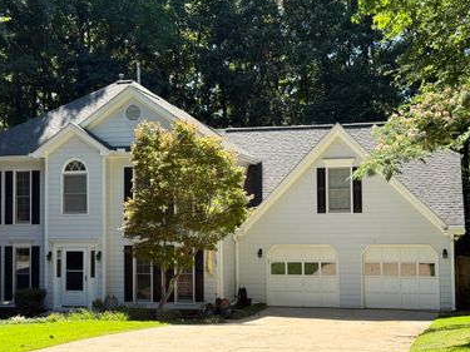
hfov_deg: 30.2
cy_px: 179
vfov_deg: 22.9
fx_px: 869
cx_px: 182
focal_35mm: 64
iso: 100
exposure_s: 1/1513
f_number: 1.78
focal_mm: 6.76
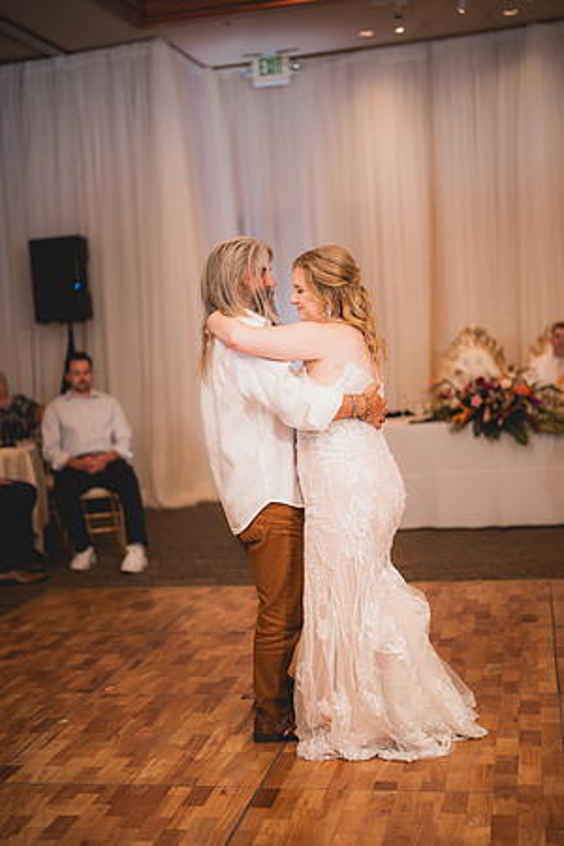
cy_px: 423
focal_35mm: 50
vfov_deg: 39.6
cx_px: 282
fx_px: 1175
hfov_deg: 27.0
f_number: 1.2
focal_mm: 50
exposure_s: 1/250
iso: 125
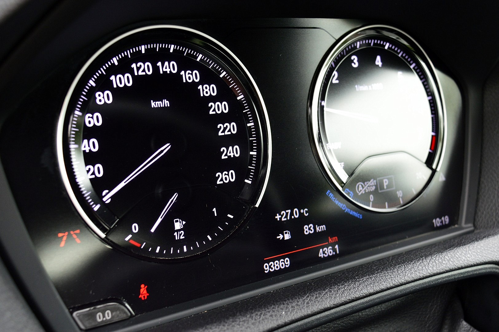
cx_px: 250
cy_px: 166
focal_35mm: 45
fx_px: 623
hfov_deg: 43.6
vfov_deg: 29.8
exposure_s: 1/60
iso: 800
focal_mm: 30
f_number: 6.3
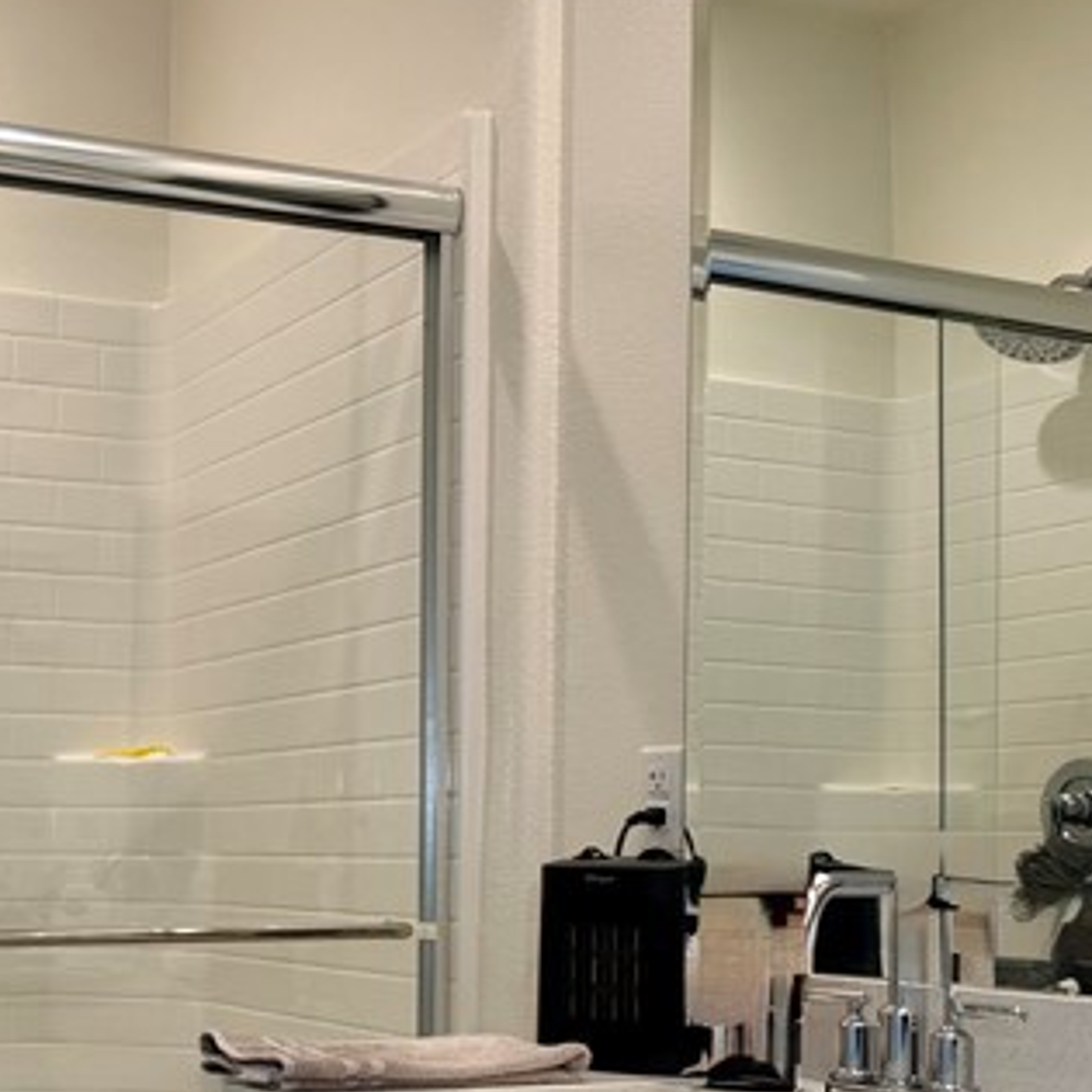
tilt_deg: -0.1
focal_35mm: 69
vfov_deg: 24.7
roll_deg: -0.7
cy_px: 839
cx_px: -17
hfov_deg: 23.8
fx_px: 2463
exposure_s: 1/120
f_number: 1.78
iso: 64
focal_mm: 6.76
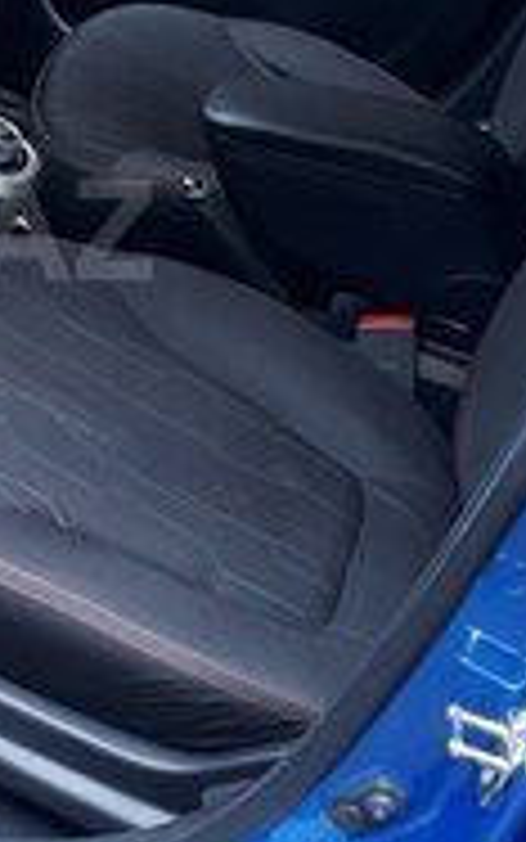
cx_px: -193
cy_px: 230
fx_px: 1742
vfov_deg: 26.8
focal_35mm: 76
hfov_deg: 16.1
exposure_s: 1/33
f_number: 1.9
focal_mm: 3.6
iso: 64
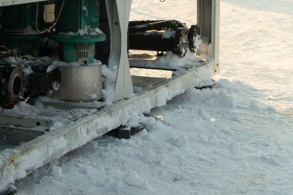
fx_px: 830
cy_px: -26
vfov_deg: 13.1
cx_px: -85
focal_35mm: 102
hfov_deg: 18.6
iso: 160
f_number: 4
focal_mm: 24
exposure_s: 1/50
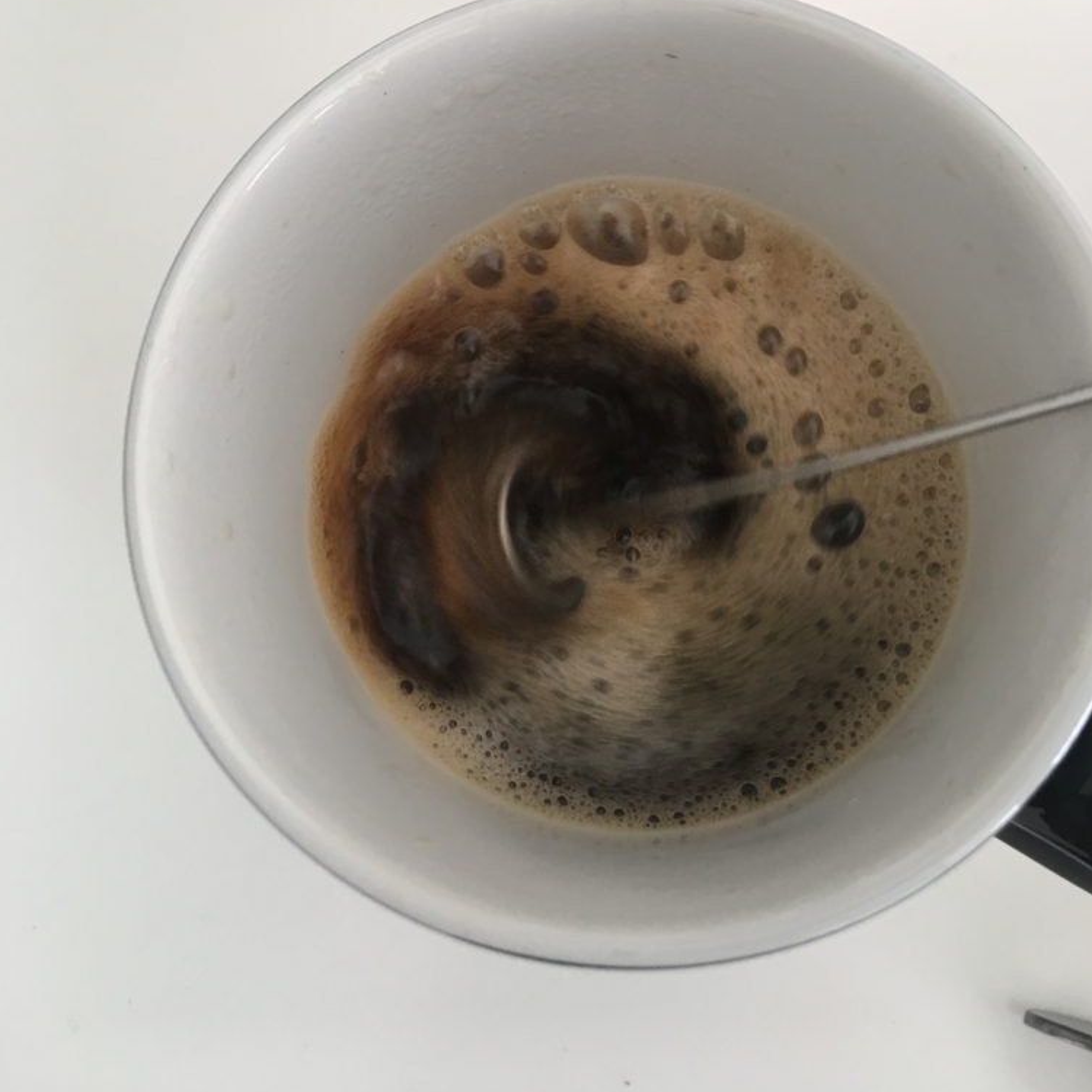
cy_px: 351
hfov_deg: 47.2
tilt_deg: -72.2
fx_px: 1249
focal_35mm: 35
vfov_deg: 46.4
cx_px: 546
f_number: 2.2
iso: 40
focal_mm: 4.15
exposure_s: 1/30
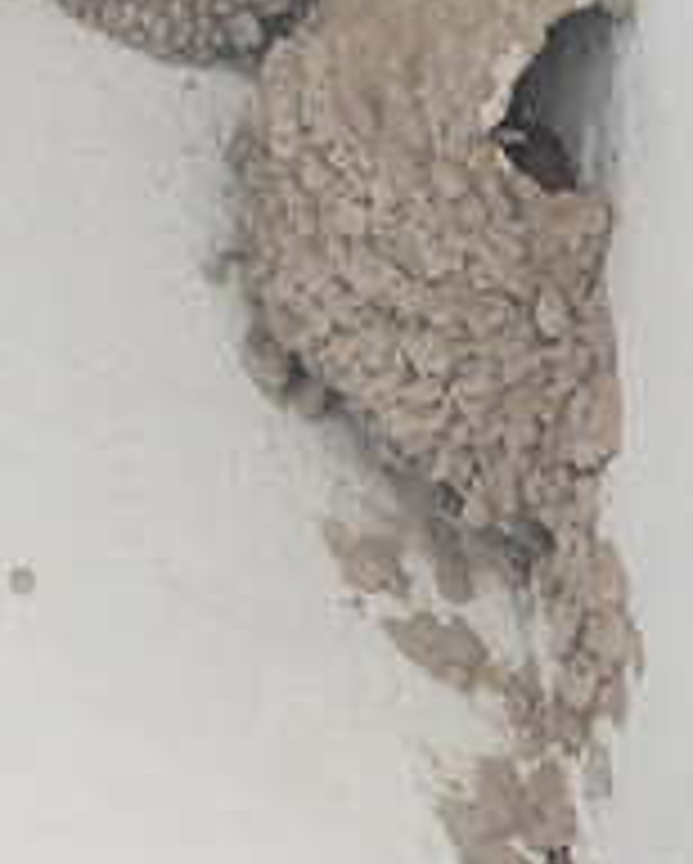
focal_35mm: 1372
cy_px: 58
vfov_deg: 1.4
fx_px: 35119
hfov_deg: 1.1
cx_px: 328
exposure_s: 1/320
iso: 1250
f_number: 5.6
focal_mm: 300
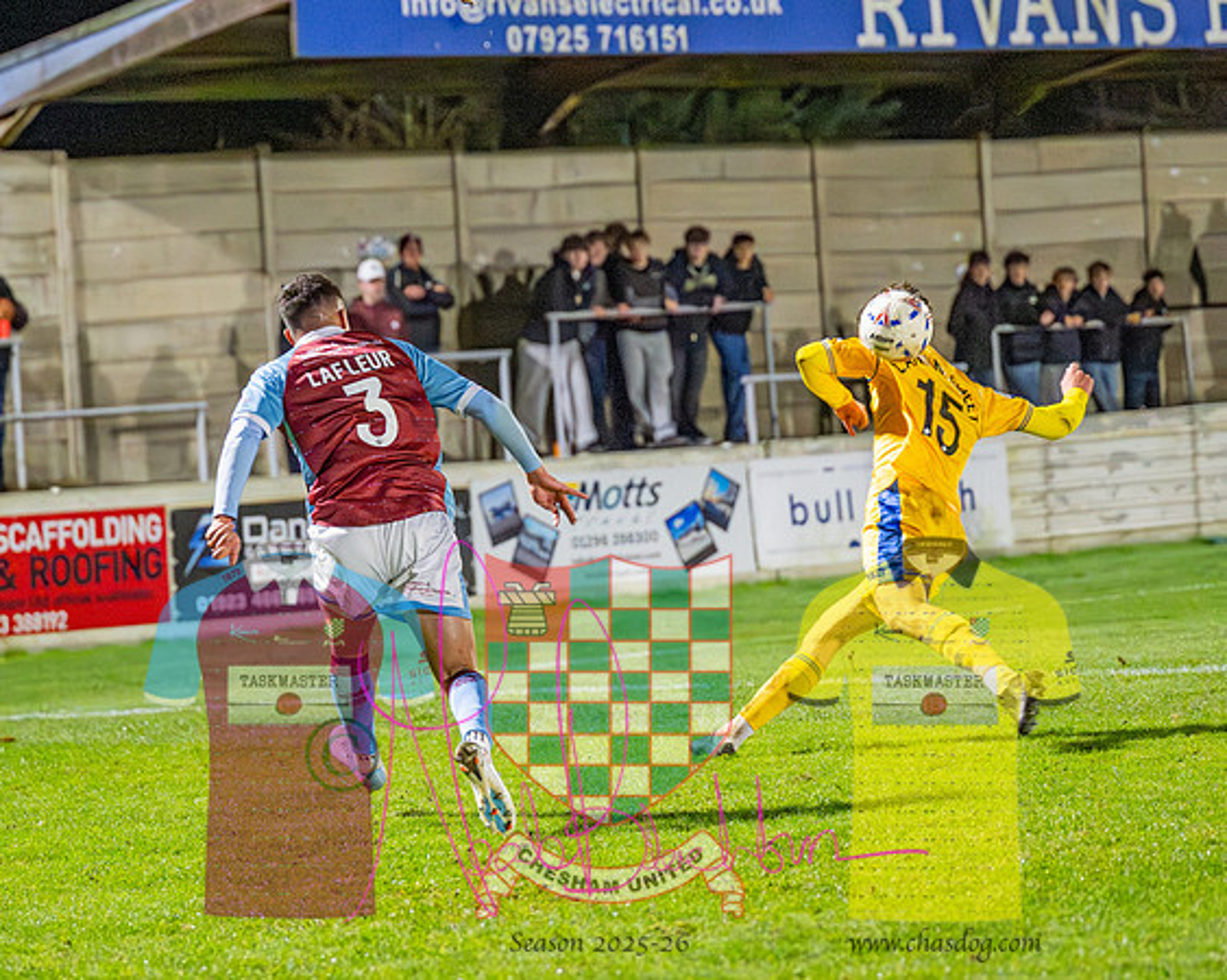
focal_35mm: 163
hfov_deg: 11.8
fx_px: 5923
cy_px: 490
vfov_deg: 9.5
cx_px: 470
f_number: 2.8
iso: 8000
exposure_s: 1/1250
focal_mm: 94
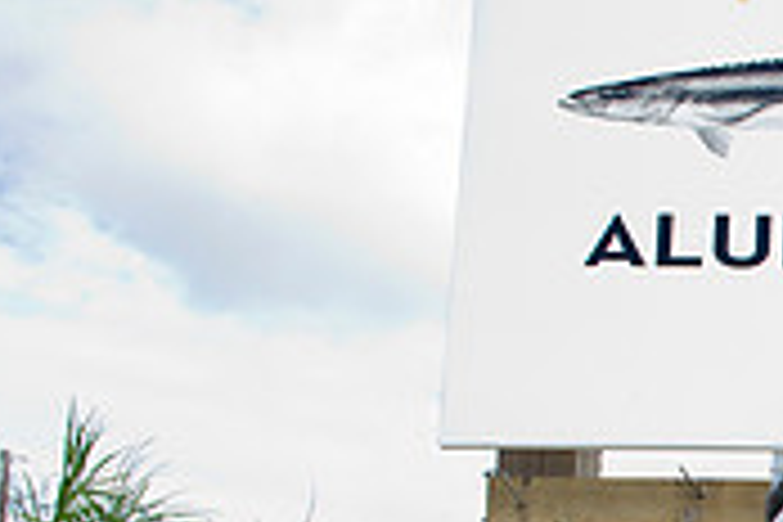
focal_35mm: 80
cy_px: 648
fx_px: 1740
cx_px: 1278
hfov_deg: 20.4
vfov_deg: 16.3
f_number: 5
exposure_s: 1/250
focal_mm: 24
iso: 100
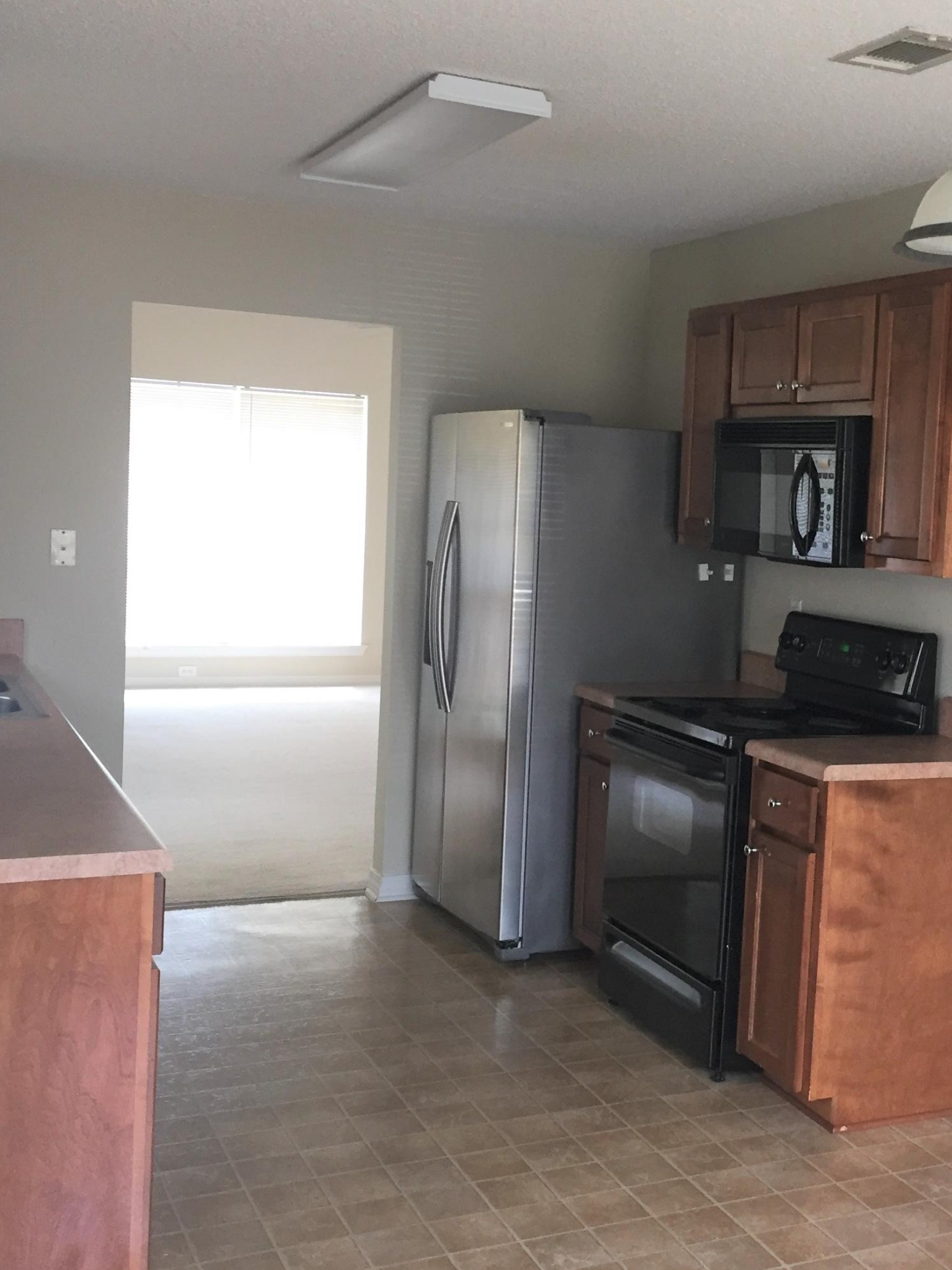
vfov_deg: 42.9
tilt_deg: -4.1
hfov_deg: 32.3
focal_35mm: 44
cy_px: 619
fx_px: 1613
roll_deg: -3.9
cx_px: 714
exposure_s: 1/30
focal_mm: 4.15
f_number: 2.2
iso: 50
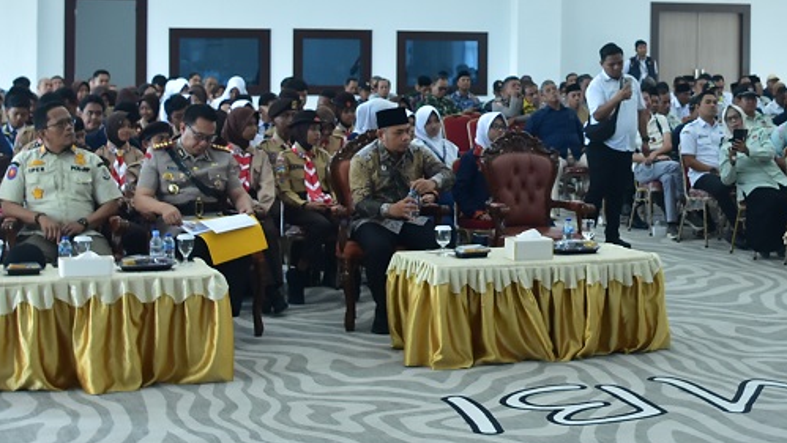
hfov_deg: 27.8
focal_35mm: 75
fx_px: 1566
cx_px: 602
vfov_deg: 16.0
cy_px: 78
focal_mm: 24
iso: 800
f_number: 5
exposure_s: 1/100
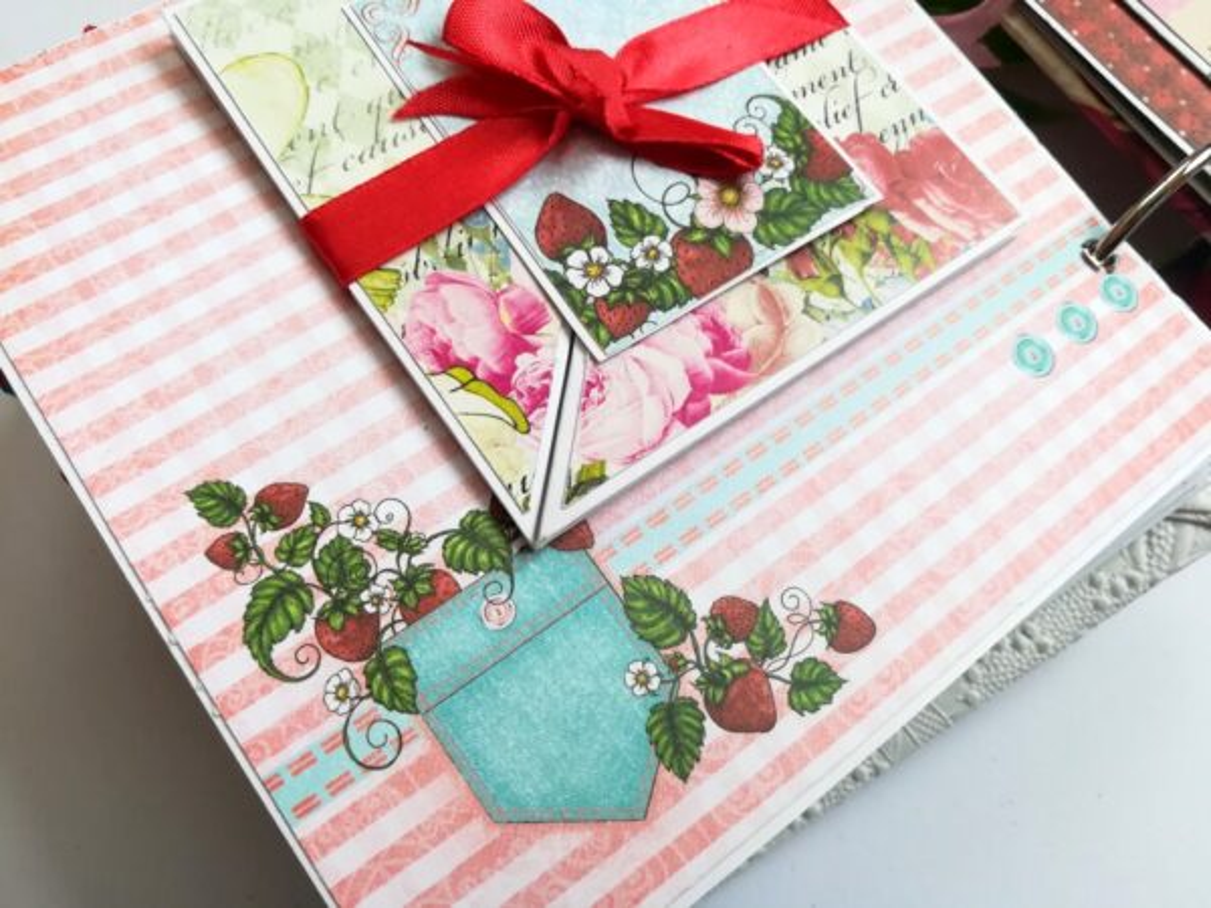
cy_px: 454
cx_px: 606
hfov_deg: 67.3
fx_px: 910
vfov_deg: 53.1
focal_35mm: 26
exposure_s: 1/50
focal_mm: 3.83
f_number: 2.2
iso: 64
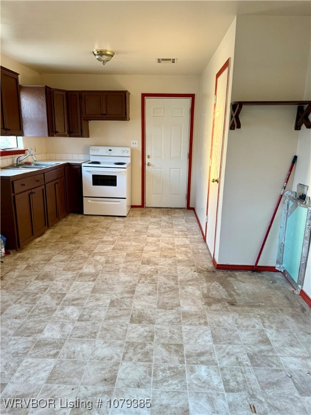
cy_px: 208
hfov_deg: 56.8
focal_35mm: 24
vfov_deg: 71.6
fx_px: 287
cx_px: 156
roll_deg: -1.2
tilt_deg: -12.5
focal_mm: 6.76
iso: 200
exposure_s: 1/62
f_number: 1.78
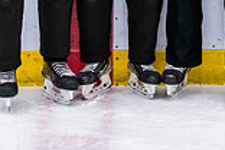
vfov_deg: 5.2
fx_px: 1631
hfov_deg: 7.9
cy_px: -119
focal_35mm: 261
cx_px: 196
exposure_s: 1/800
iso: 2500
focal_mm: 70
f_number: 3.2
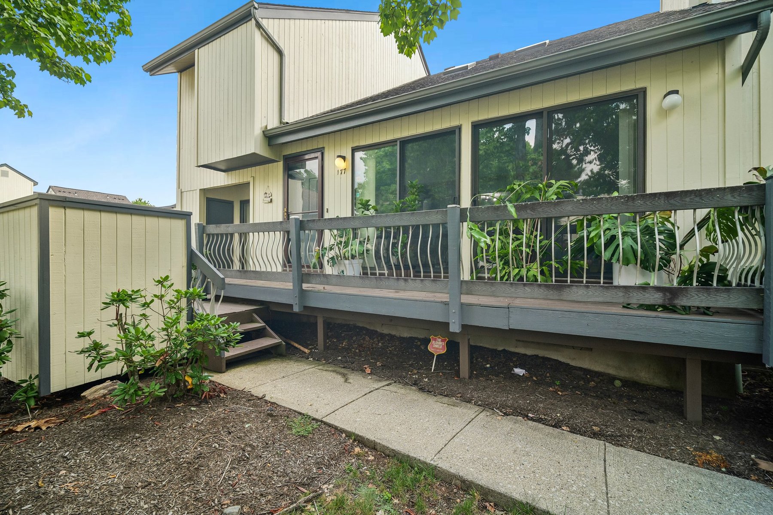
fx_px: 515
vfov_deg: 53.1
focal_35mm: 24
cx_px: 386
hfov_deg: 73.7
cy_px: 258
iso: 640
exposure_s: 1/200
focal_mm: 24
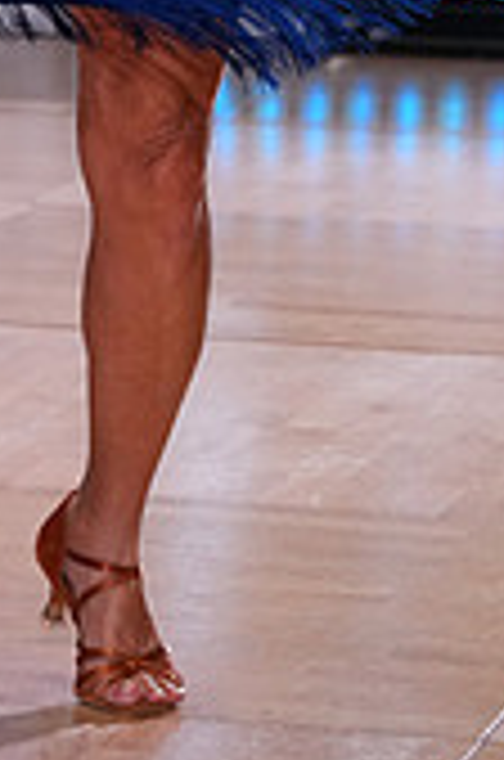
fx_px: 7253
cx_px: 7
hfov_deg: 4.0
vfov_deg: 5.9
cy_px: -472
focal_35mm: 344
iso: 2500
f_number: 4
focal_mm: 100
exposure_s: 1/500
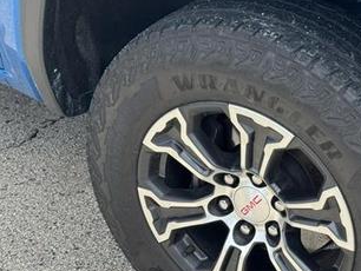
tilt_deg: -33.1
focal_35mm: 79
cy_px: 179
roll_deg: -1.4
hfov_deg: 24.4
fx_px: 825
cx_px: 277
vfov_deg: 18.6
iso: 64
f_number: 1.78
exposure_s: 1/1059
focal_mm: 6.76
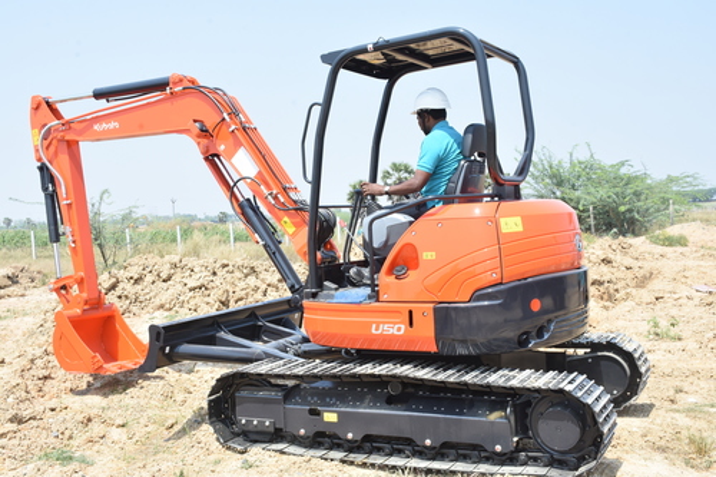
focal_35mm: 40
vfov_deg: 33.0
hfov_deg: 47.9
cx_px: 358
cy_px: 238
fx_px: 805
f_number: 14
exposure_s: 1/125
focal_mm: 27
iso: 320
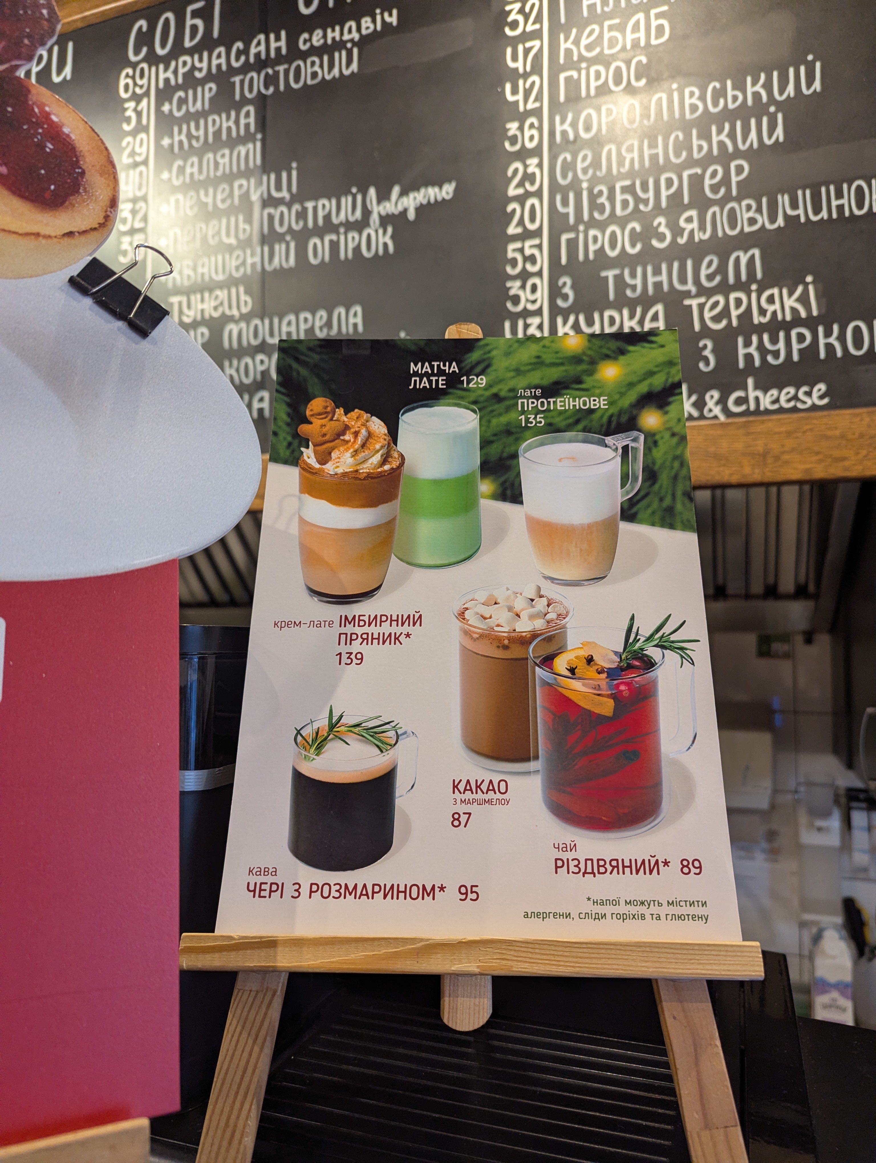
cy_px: 582
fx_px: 808
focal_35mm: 24
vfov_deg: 71.5
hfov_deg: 56.9
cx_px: 438
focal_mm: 6.81
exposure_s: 1/100
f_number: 1.85
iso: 307
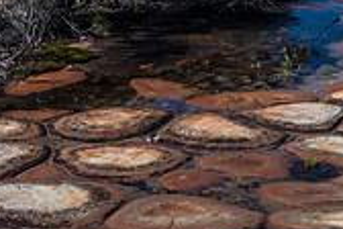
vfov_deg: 13.3
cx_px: 409
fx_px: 972
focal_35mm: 102
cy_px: 33
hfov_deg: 18.9
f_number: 7.1
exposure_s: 1/2000
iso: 250
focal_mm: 18
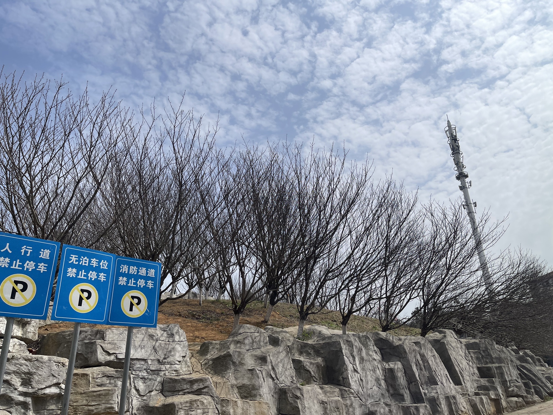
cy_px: 208
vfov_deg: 54.9
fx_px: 399
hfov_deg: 69.4
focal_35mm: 25
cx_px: 276
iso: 32
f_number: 1.6
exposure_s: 1/8547
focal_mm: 5.1
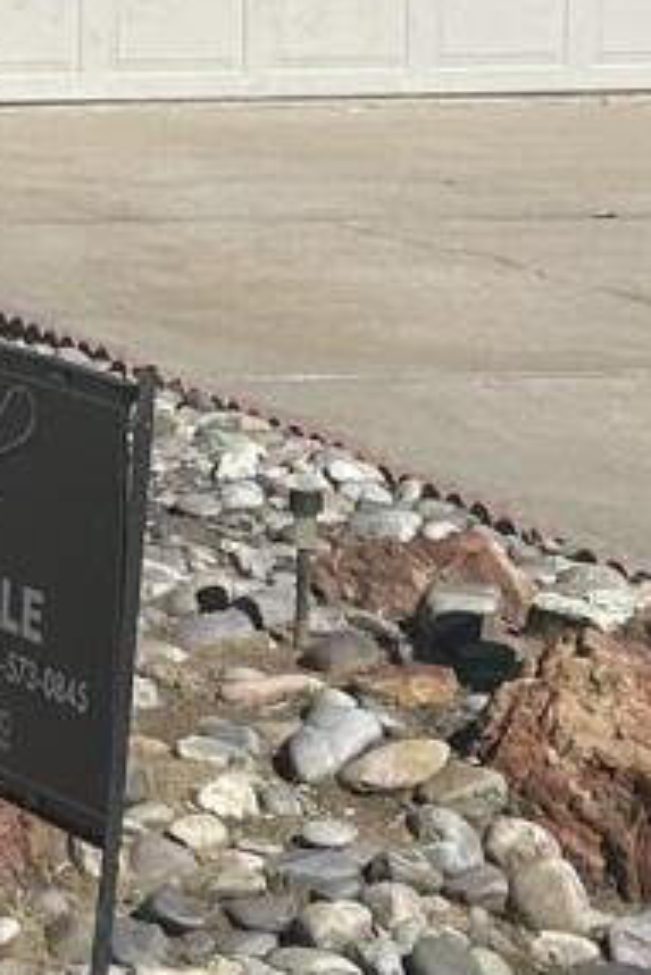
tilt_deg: -2.1
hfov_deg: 7.0
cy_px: -235
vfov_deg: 10.7
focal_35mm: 189
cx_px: -740
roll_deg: +0.1
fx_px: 5120
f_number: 1.5
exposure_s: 1/6993
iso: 50
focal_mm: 5.7
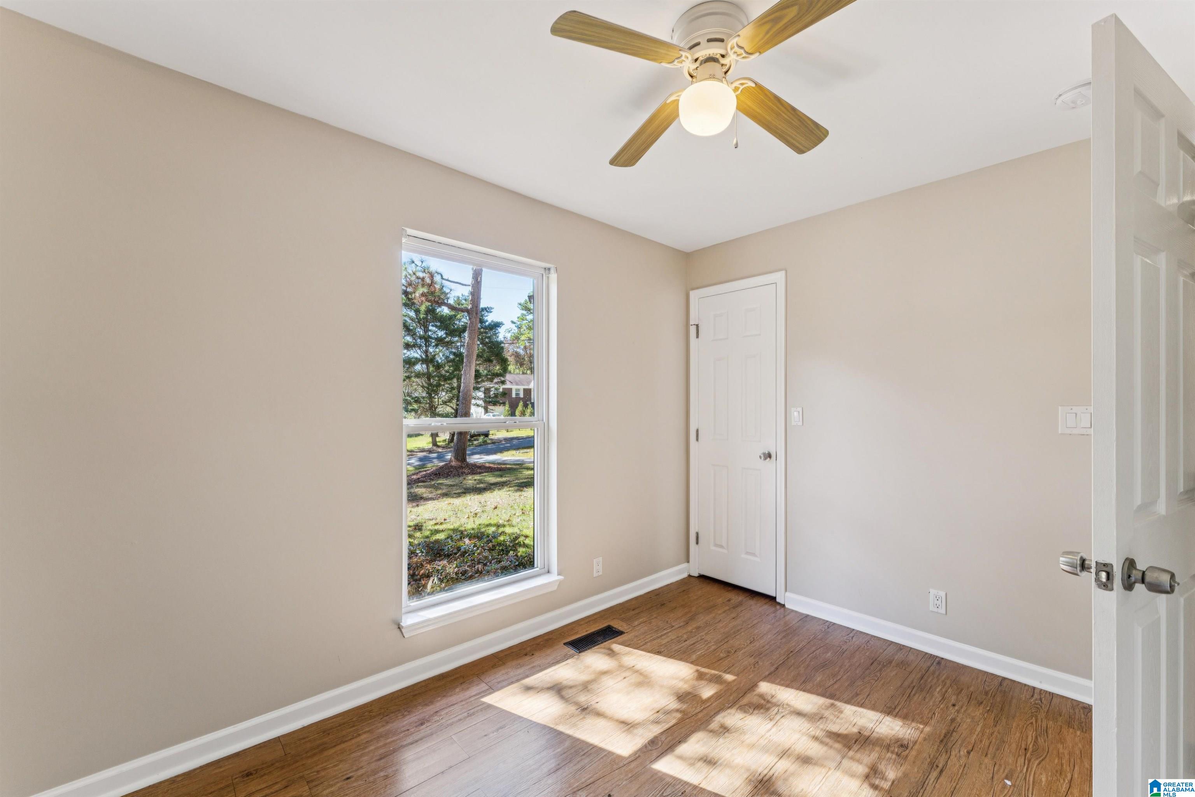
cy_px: 398
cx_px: 598
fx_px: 485
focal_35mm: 15
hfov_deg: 101.9
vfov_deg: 78.8
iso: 400
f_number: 13
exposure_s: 1/20
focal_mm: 14.6
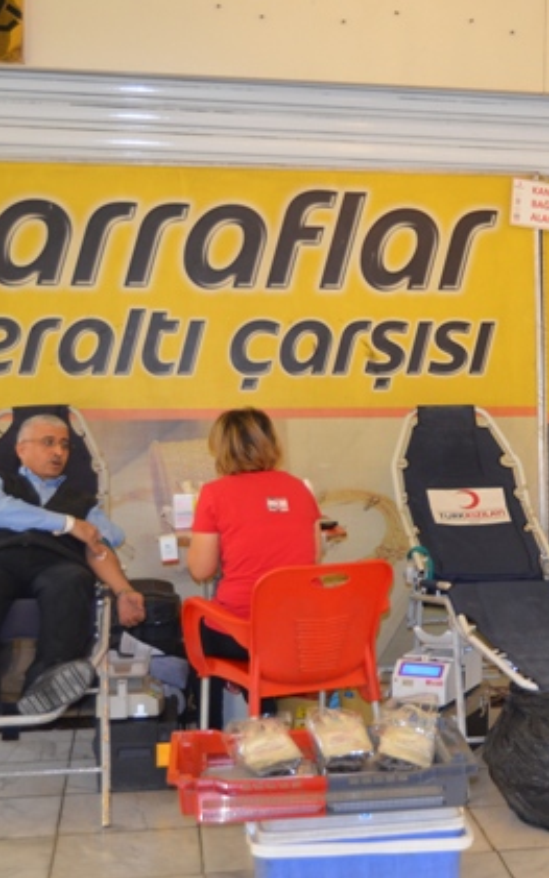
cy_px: 438
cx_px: 576
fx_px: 1557
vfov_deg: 31.5
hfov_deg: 19.3
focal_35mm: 65
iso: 900
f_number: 4
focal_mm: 28
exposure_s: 1/60
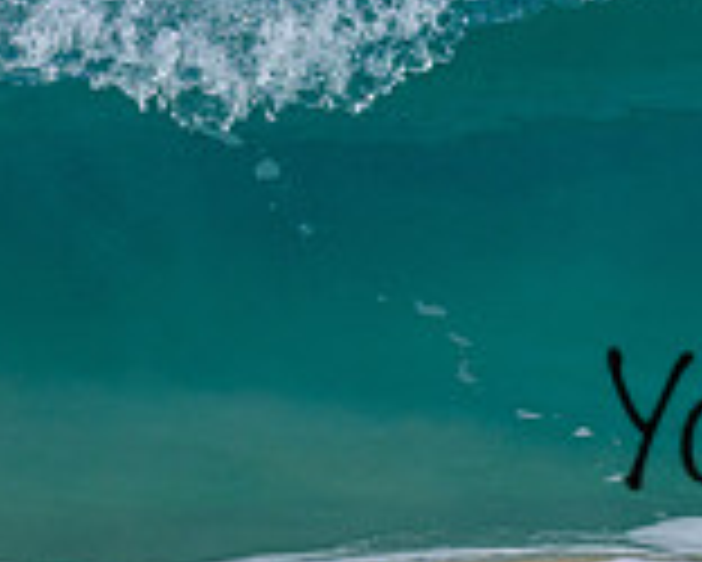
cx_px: 1034
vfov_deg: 0.4
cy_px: 459
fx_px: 79894
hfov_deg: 0.5
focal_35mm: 3843
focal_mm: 800
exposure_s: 1/2000
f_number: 6.3
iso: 220
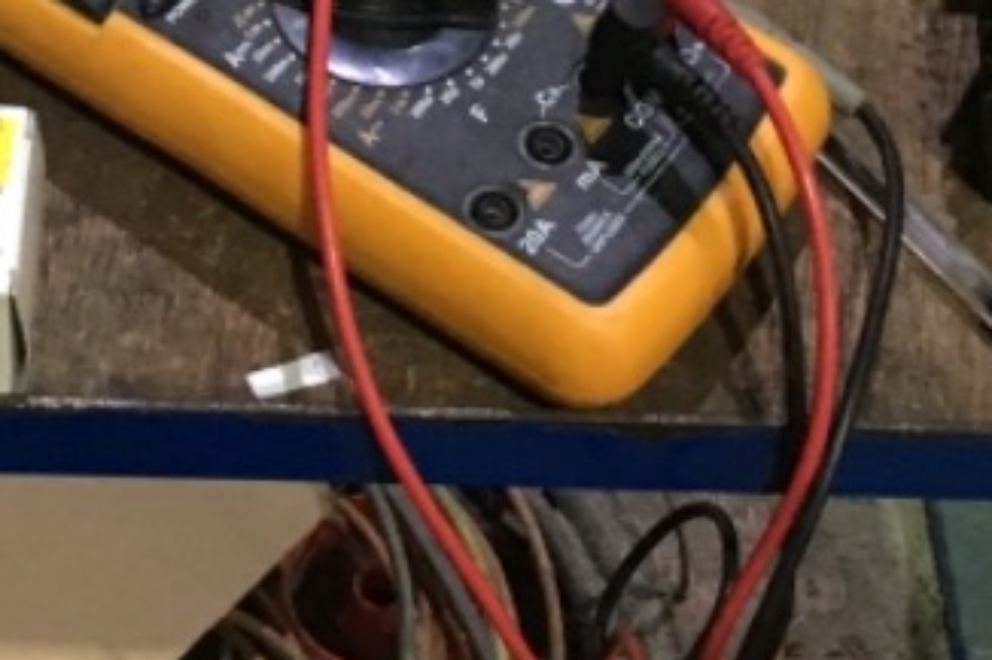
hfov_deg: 18.1
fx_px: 3057
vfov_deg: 12.0
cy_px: -164
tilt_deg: -49.2
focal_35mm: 111
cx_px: 49
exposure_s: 1/17
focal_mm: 4.15
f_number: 2.2
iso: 200
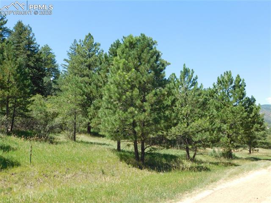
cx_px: 136
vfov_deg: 39.6
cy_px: 102
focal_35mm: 36
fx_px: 282
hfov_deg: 51.4
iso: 125
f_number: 3.5
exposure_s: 1/640
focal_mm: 6.3
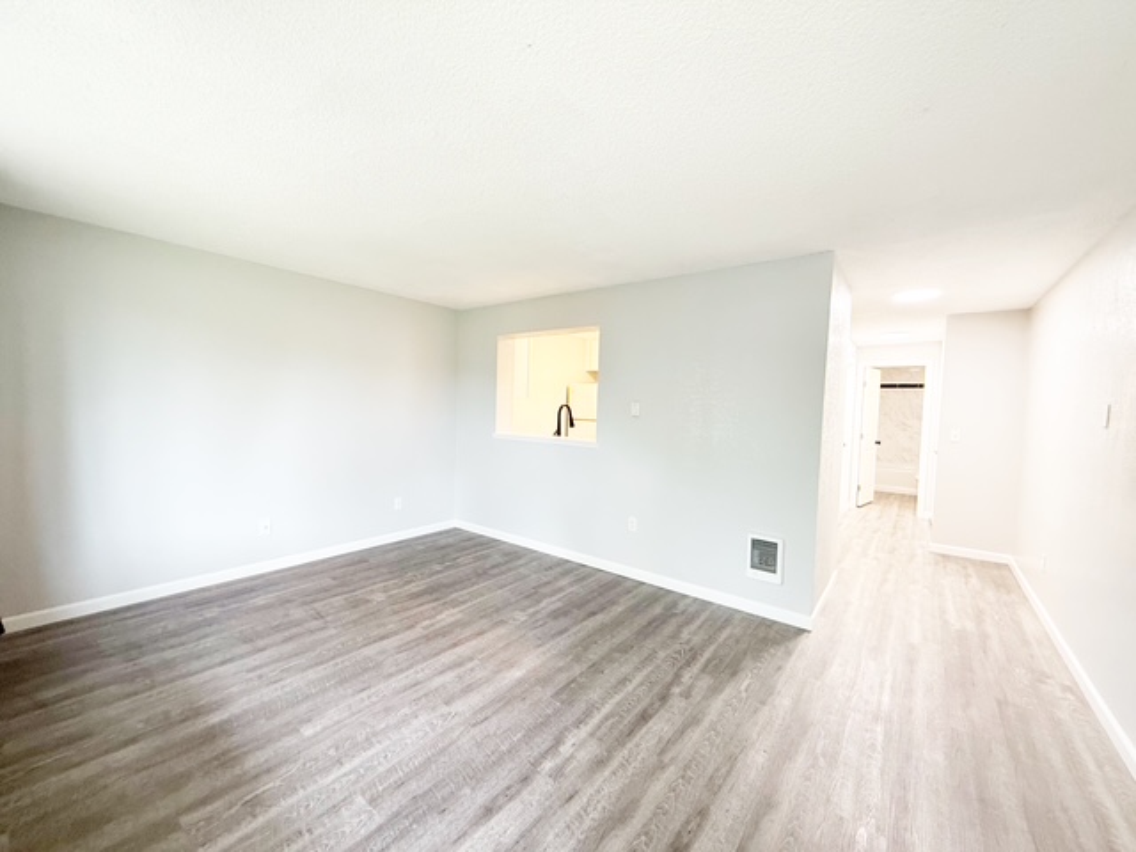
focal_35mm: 14
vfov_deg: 85.7
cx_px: 568
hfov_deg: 102.1
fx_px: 459
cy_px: 426
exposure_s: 1/60
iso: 320
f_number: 2.2
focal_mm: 2.22
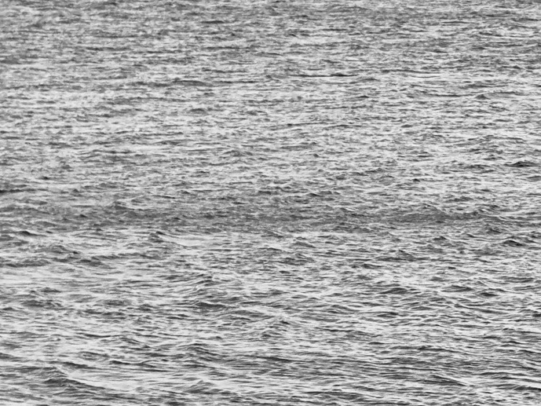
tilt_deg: -6.5
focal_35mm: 317
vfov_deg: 4.7
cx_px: 387
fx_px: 4955
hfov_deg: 6.2
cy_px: 379
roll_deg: -0.4
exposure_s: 1/793
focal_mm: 15.66
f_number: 2.8
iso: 50
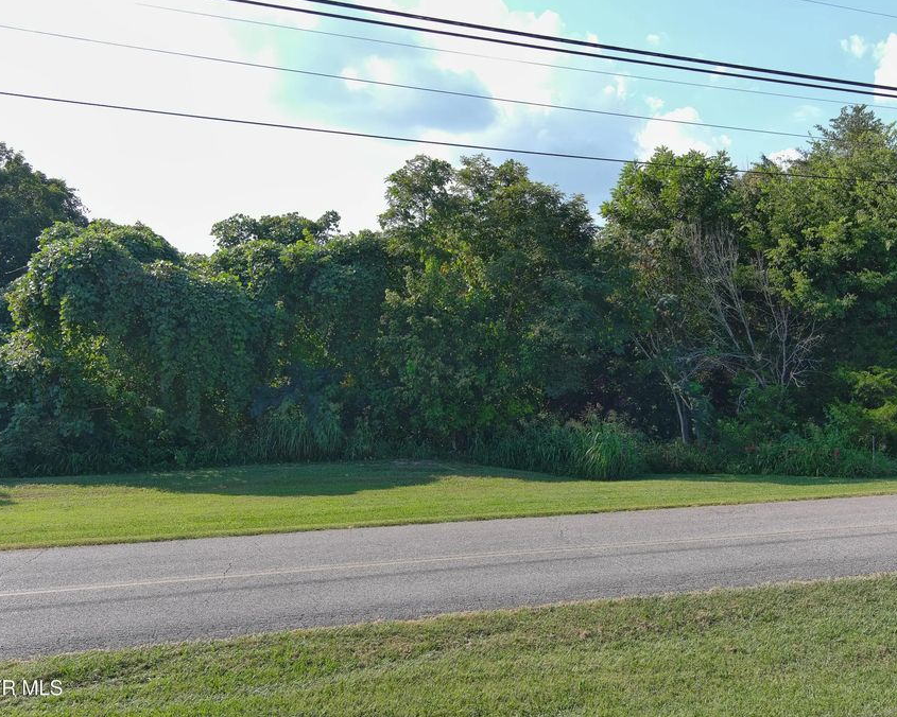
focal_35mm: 33
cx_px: 517
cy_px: 359
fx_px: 876
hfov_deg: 54.0
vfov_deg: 44.5
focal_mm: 10.57
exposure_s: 1/640
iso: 100
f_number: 2.8
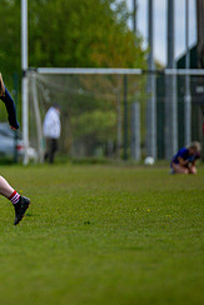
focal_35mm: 714
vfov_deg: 2.9
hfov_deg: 1.9
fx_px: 6060
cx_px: -108
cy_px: 117
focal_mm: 300
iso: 250
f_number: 2.8
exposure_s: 1/6400
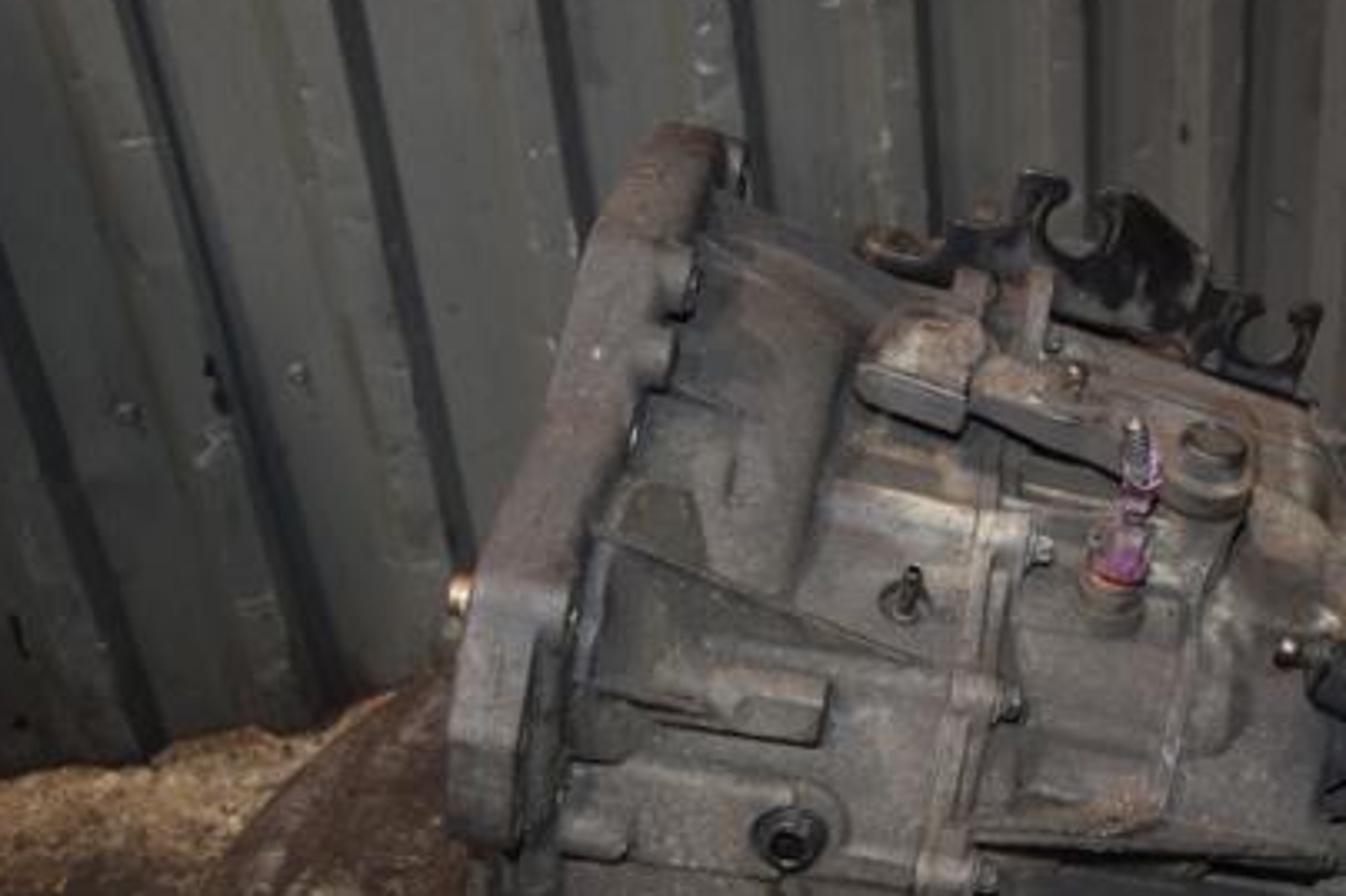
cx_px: 906
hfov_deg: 39.8
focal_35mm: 49
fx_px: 1831
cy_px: 563
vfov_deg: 27.4
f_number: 5
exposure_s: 1/60
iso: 800
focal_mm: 22
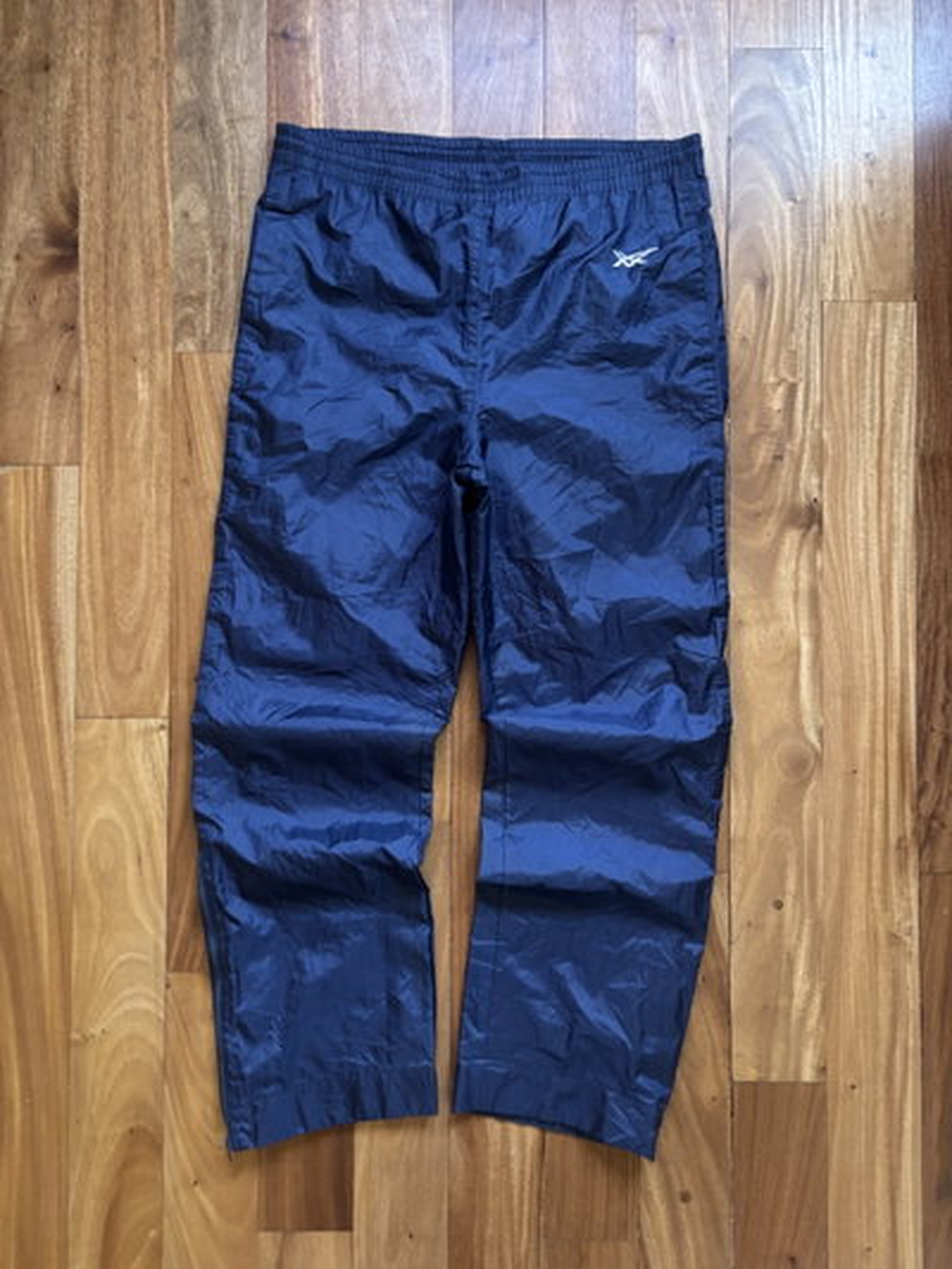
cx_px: 476
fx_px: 953
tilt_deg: -88.6
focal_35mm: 26
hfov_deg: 53.1
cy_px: 634
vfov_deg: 67.3
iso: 250
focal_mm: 5.96
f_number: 1.6
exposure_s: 1/60
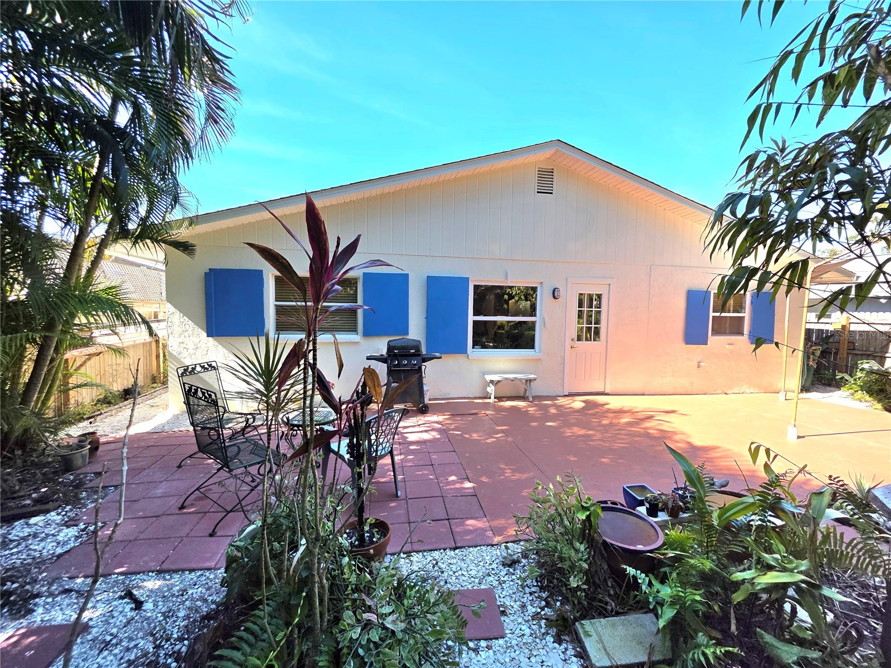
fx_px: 335
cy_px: 334
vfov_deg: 89.9
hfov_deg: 106.2
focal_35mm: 13
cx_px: 446
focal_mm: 2.2
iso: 40
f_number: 1.9
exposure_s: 1/714
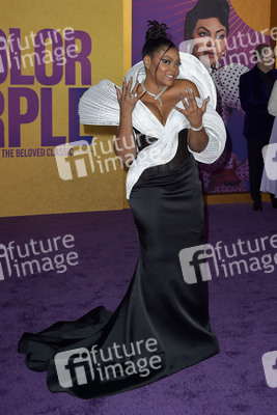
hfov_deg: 28.1
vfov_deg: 41.1
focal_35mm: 48
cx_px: 138
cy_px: 208
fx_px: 553
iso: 320
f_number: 6.3
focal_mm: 48
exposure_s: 1/250
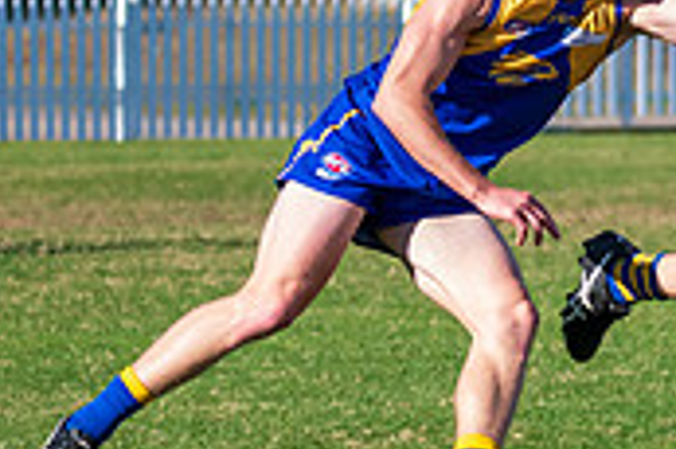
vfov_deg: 1.7
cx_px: 1273
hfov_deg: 2.5
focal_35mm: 815
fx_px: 15289
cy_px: 157
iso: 800
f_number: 6.3
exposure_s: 1/2000
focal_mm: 180
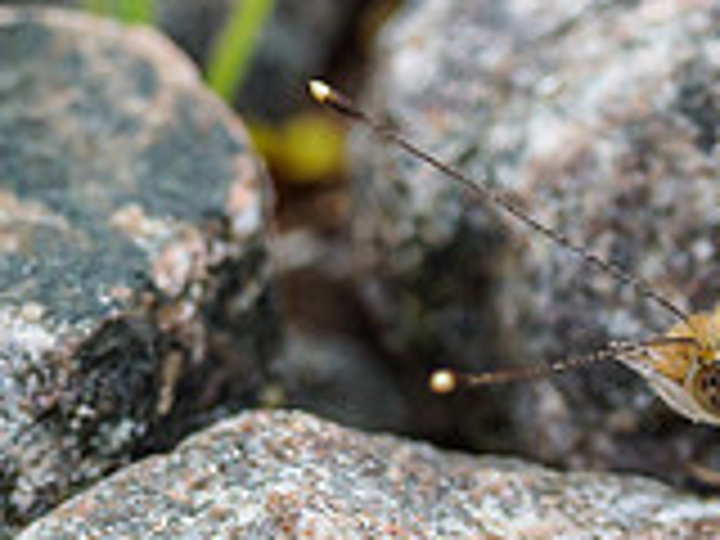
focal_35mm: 2971
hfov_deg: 0.7
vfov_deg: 0.5
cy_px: 348
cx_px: 699
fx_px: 61796
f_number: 4.5
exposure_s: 1/640
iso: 500
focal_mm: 300
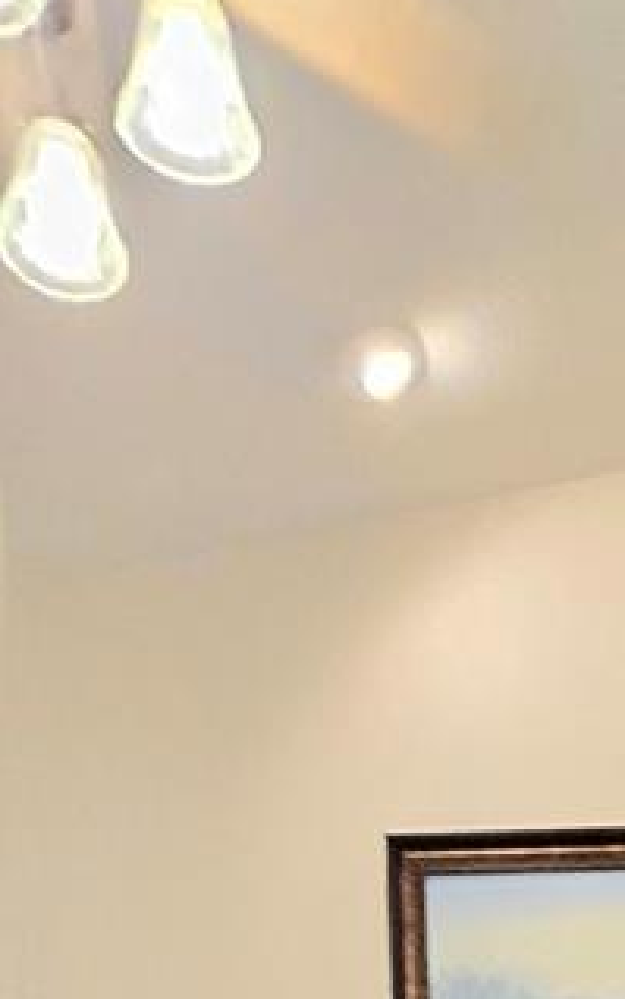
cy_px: 1583
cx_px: 757
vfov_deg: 25.8
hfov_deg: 22.8
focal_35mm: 52
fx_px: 1416
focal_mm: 2.2
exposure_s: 1/60.2
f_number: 2.2
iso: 320
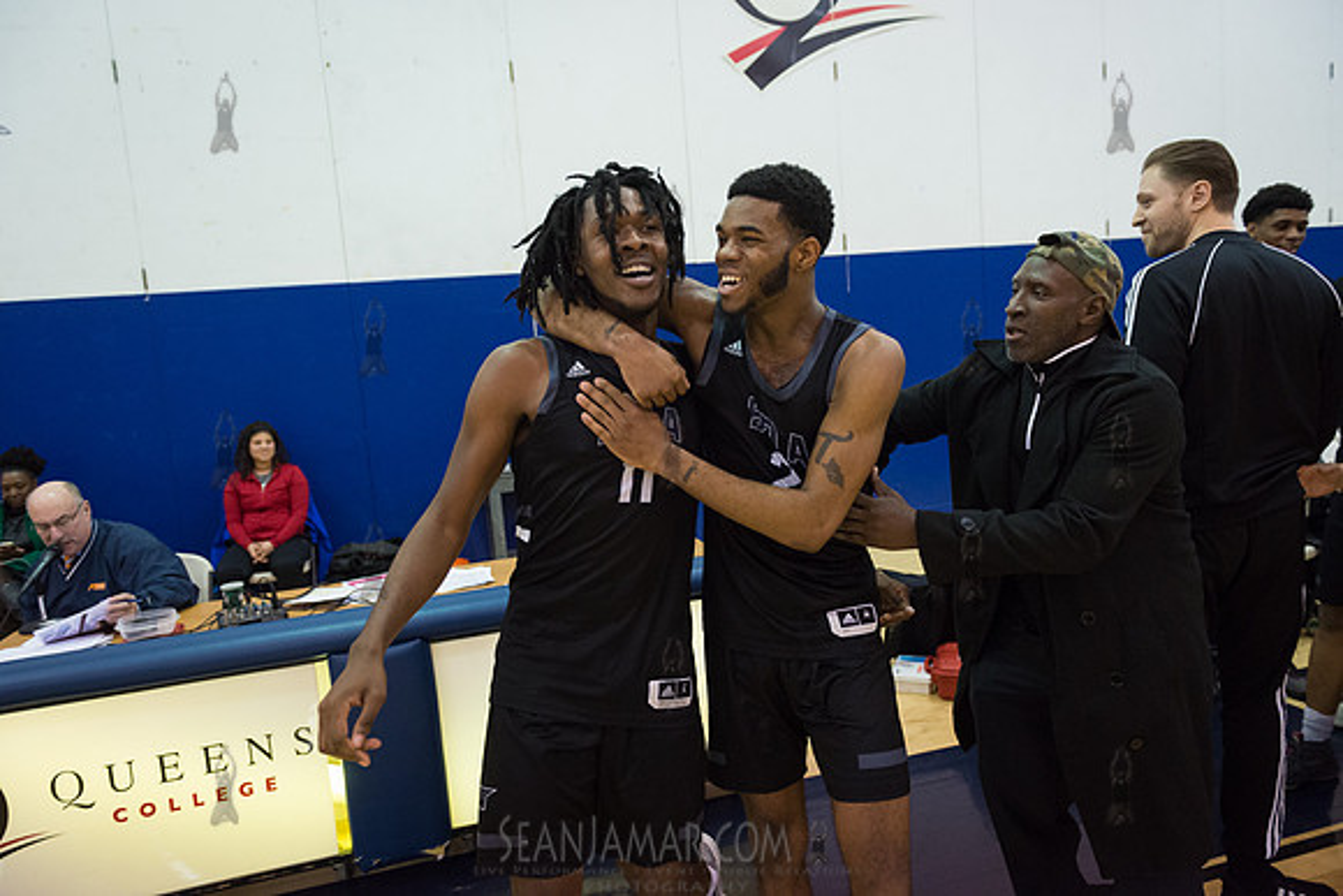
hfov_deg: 73.7
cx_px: 672
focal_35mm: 24
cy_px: 448
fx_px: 896
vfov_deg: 53.2
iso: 4000
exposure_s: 1/500
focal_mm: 24
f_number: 3.5
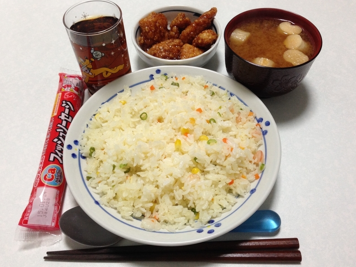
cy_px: 133
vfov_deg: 41.8
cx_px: 181
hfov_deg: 54.0
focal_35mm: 34
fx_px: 350
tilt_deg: -55.3
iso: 100
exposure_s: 1/20
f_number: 2.4
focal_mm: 4.12
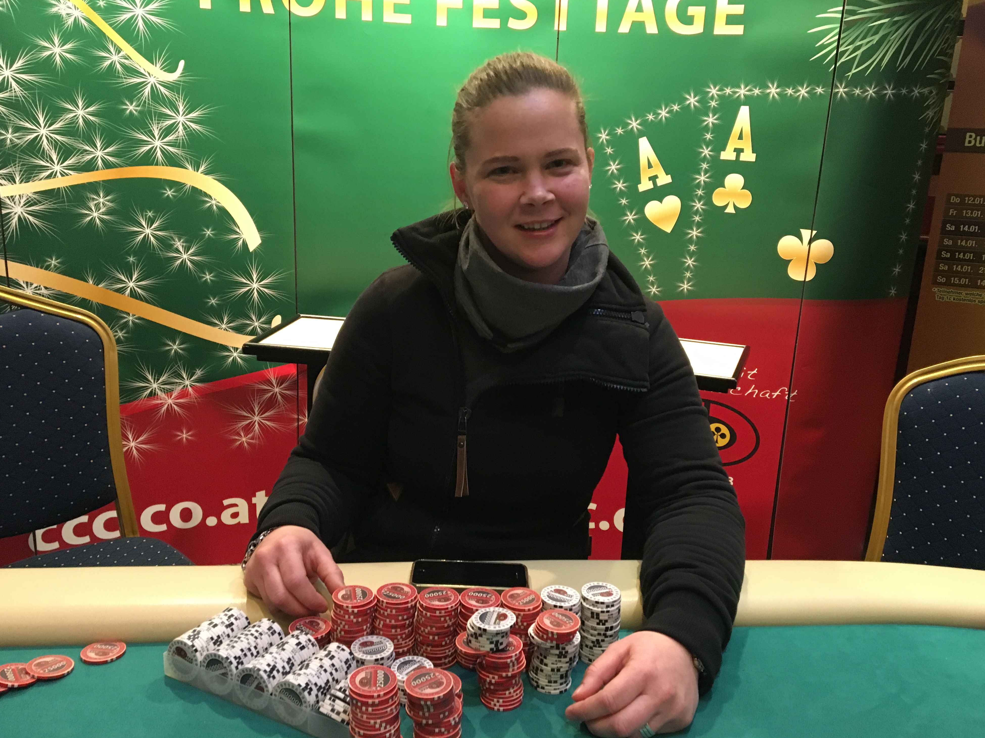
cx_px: 505
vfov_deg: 46.8
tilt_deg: -14.3
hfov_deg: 60.0
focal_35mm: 30
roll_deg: -1.9
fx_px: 854
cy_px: 367
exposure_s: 1/17
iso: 200
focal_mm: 4.15
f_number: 2.2
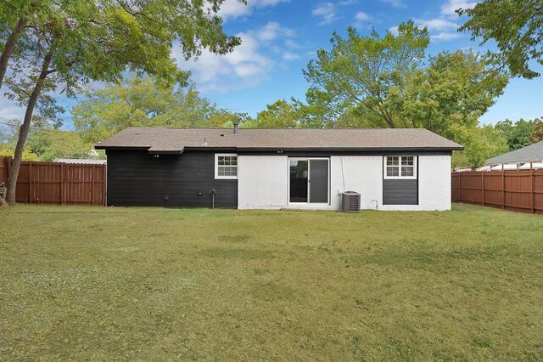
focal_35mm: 24
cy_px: 181
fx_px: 362
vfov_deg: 53.1
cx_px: 272
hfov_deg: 73.8
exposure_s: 1/250
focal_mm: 24
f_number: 5.6
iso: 640
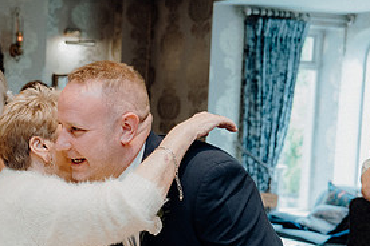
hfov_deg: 24.0
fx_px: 843
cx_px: 28
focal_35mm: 82
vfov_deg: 16.5
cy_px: 191
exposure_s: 1/160
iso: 2000
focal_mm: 39
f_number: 3.5
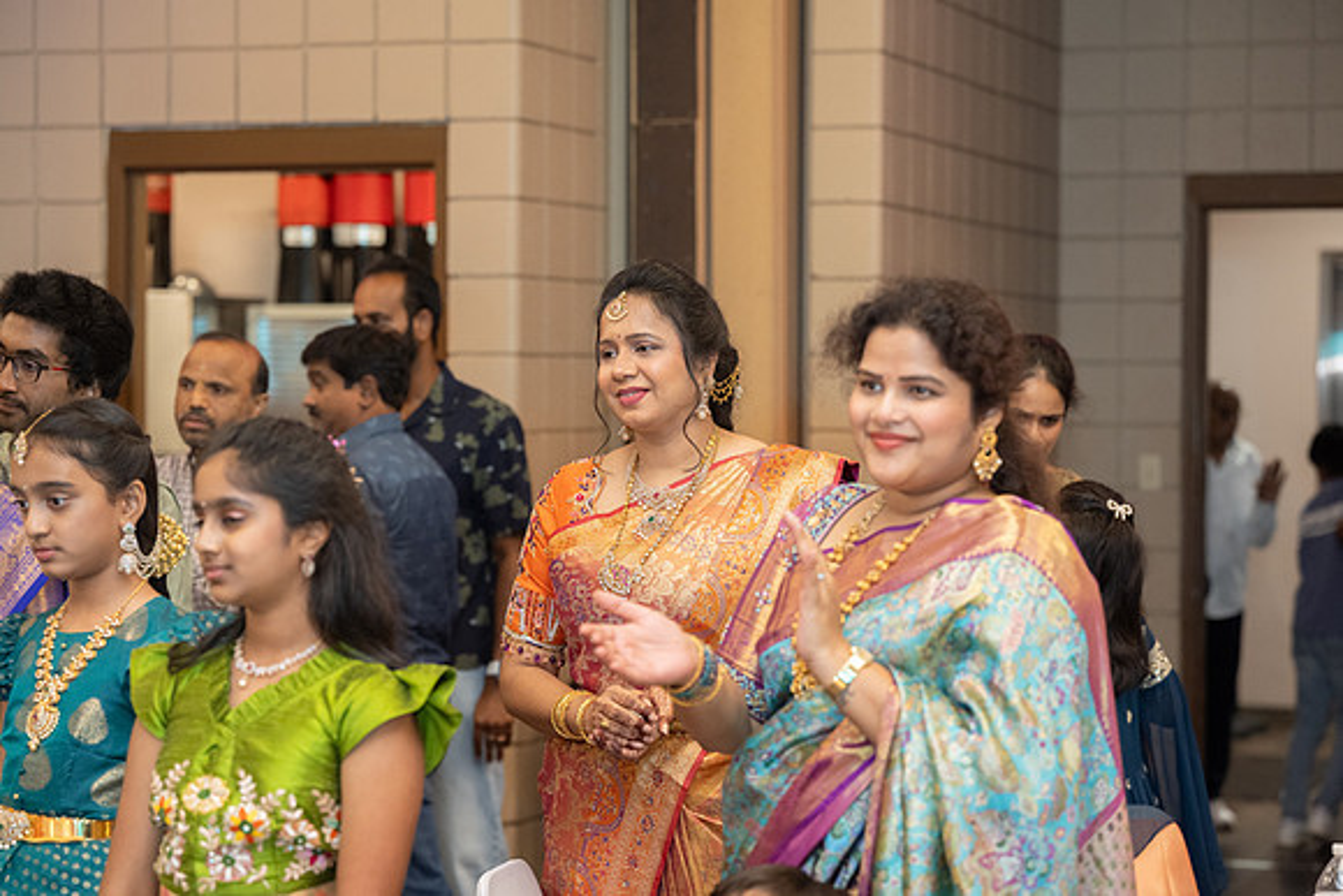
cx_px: 672
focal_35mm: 91
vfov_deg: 15.1
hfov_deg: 22.5
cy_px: 448
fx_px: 3379
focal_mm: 90
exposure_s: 1/160
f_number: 3.5
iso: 1000
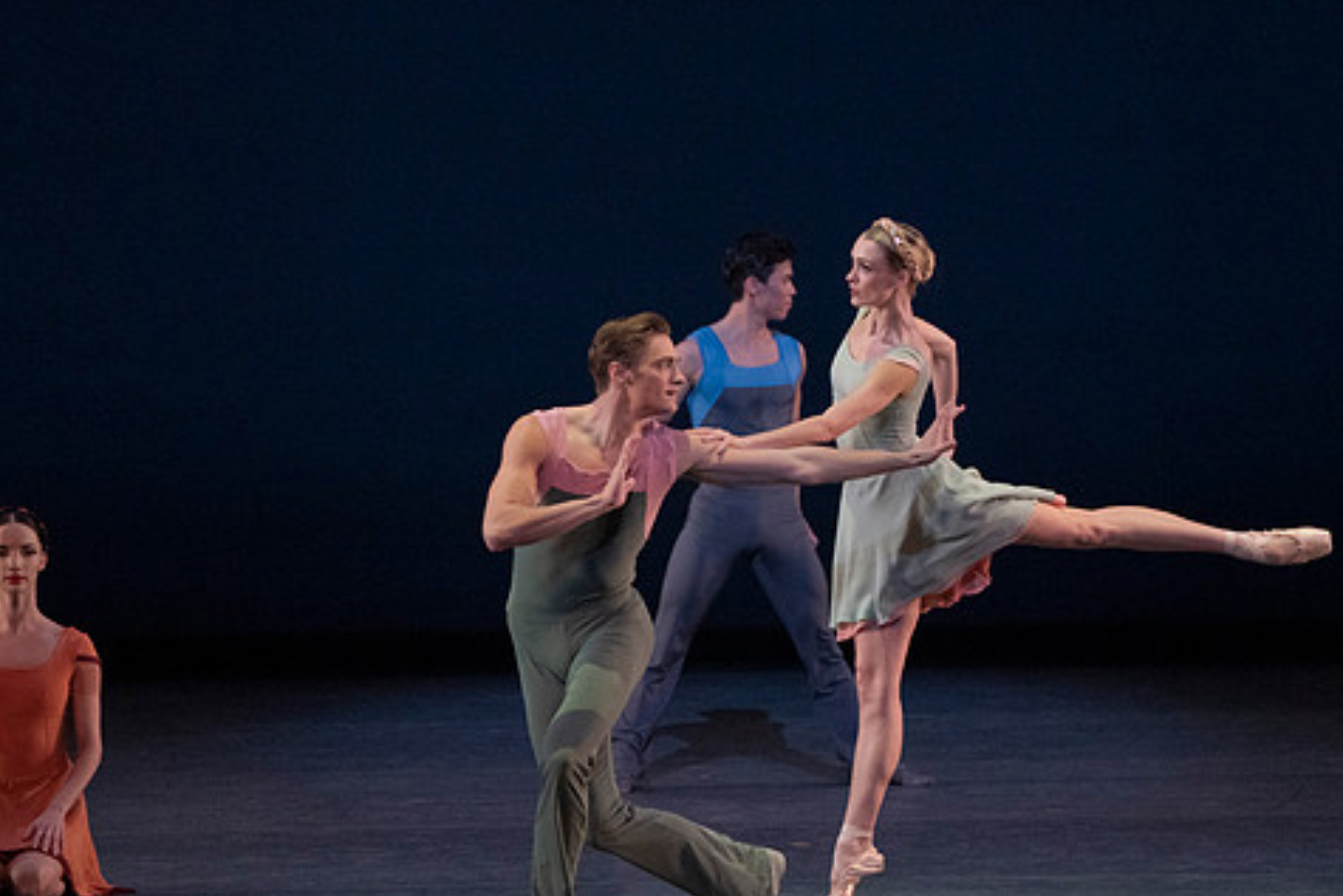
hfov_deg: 5.5
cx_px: 662
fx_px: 14068
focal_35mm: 377
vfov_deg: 3.6
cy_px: 462
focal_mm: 309
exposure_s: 1/400
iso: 6400
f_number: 8
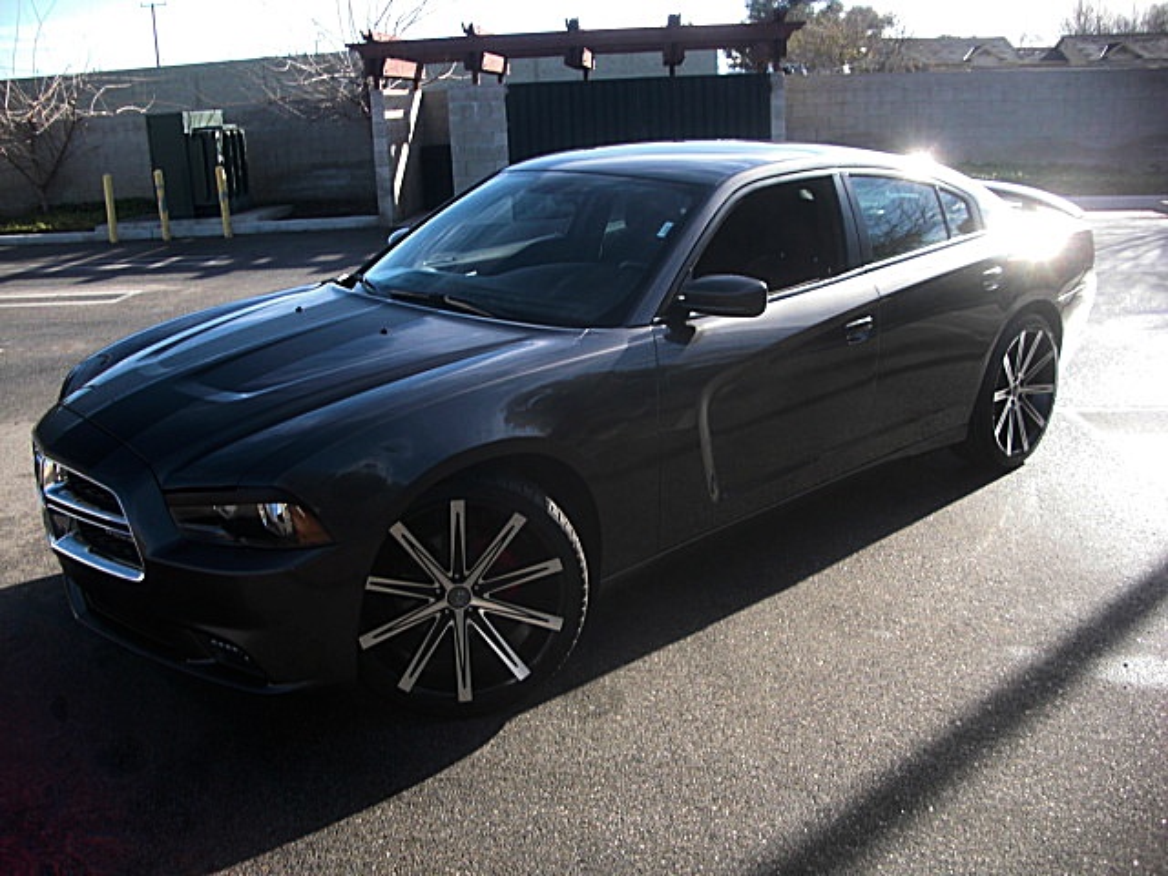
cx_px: 584
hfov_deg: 51.4
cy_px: 438
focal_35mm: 36
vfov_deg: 39.7
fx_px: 1215
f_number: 2.8
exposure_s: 1/250
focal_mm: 6.3
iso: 50
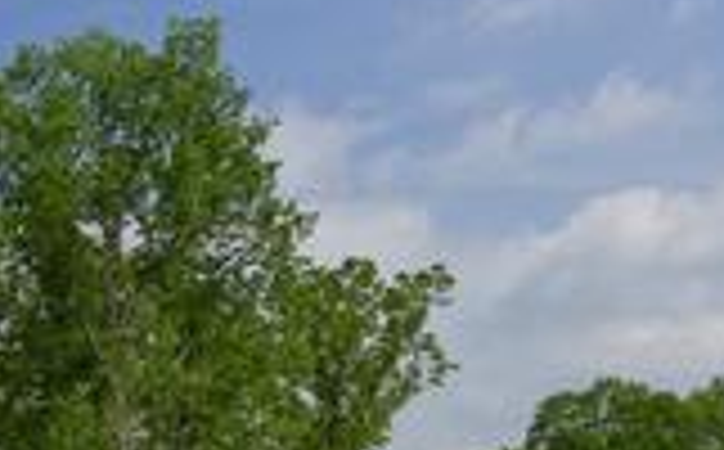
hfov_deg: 17.7
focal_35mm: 78
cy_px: 1008
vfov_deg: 13.3
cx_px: -760
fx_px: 1536
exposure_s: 1/500
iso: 200
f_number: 13
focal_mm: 16
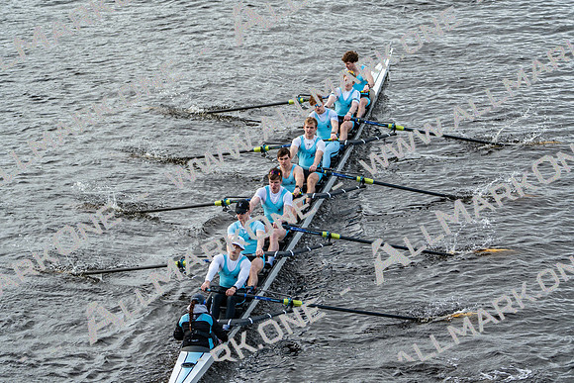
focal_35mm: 200
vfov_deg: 6.9
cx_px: 287
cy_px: 192
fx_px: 3189
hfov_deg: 10.3
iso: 640
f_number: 5.6
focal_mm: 200
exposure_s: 1/1250
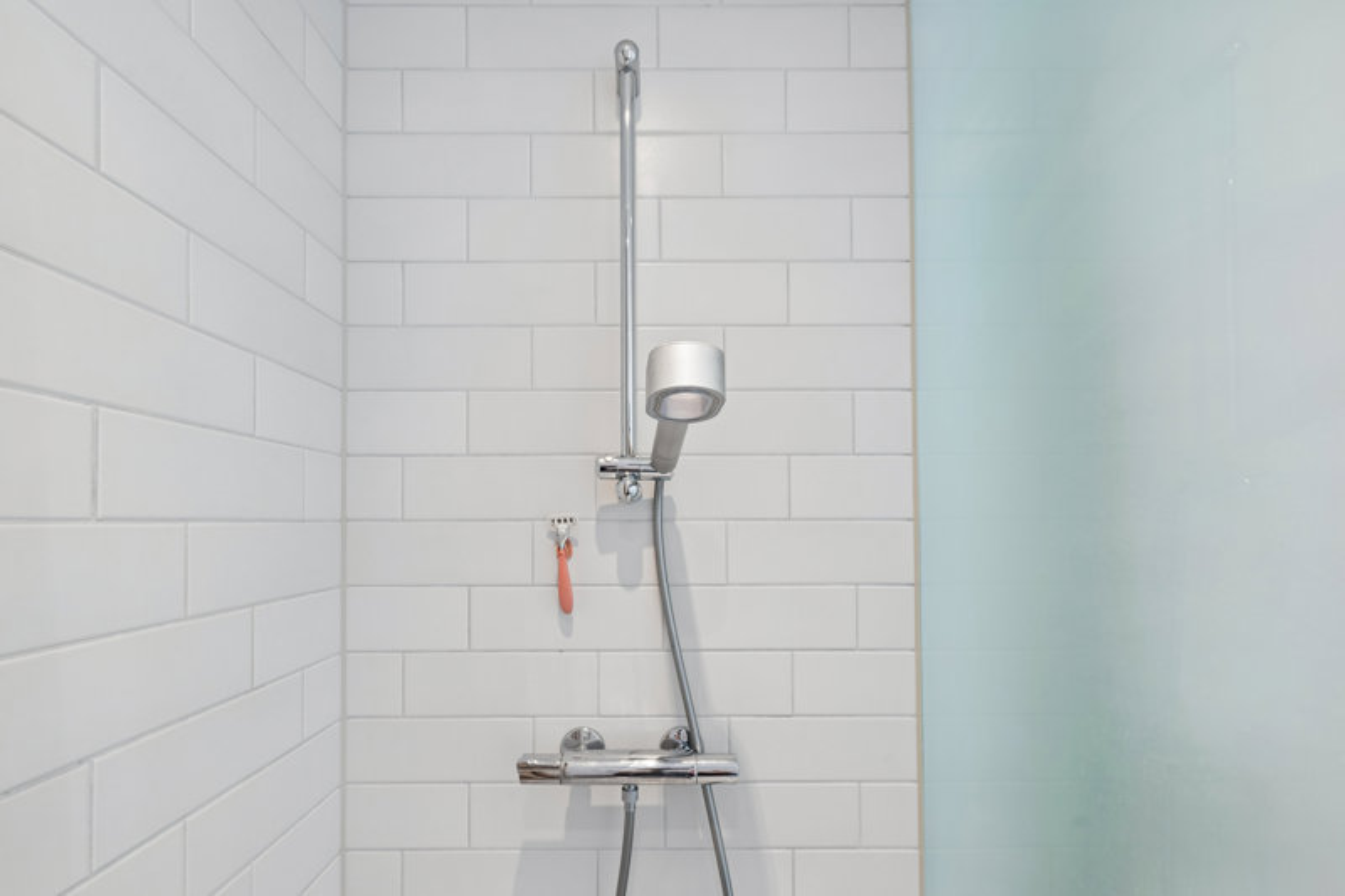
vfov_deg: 77.3
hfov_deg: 100.4
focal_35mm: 15
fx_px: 560
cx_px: 672
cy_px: 448
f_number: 8
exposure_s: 1/2.5
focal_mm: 15
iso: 125
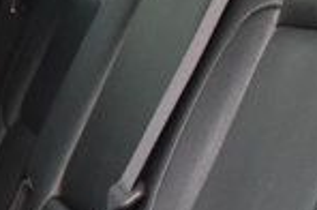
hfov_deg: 10.8
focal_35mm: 187
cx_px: -81
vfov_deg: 7.2
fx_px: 1643
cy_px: 270
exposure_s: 1/15
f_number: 6.3
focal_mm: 18
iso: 1600
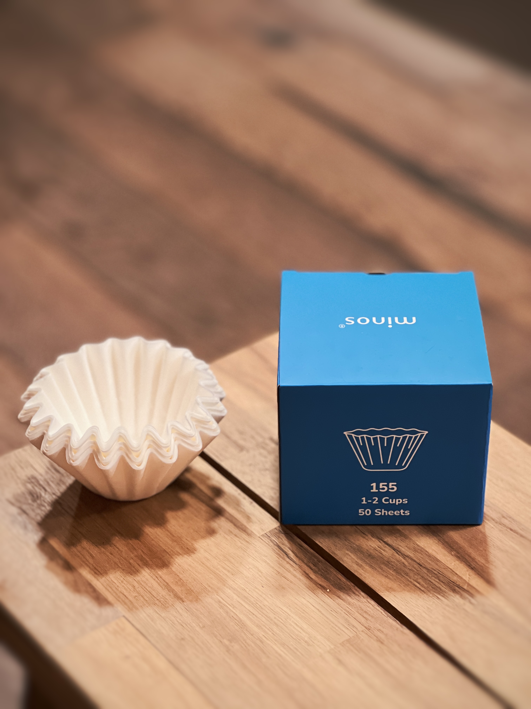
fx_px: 1575
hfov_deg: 19.1
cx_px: 266
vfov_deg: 25.3
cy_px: 354
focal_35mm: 77
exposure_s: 1/33
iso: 400
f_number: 2.8
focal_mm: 9
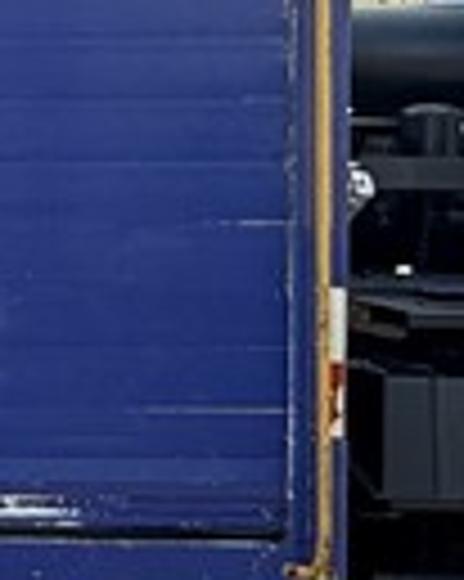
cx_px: -682
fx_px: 2080
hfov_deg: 10.7
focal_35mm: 121
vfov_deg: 15.8
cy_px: 139
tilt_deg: -0.1
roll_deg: +0.8
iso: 64
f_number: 2.2
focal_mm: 2.22
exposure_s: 1/244
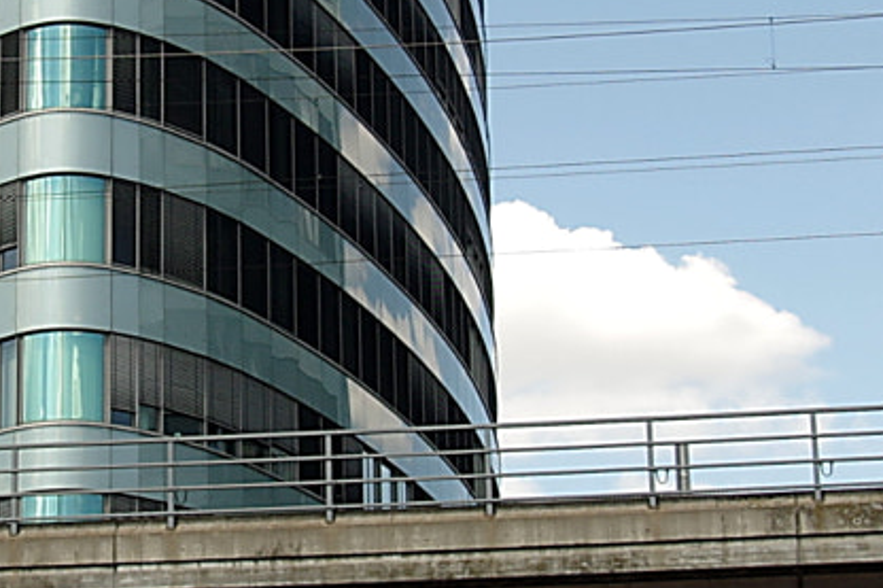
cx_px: 287
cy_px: 106
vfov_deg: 11.1
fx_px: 3016
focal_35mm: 123
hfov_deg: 16.6
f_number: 6.3
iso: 100
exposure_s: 1/250
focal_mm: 16.88
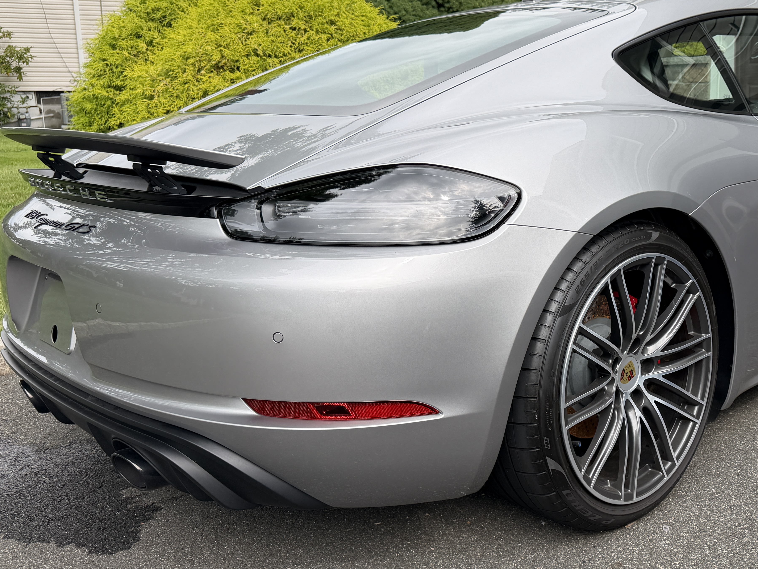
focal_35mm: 38
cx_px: 540
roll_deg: -0.3
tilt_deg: -11.1
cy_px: 253
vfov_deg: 37.7
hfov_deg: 47.7
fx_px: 832
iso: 100
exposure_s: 1/1337
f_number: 1.78
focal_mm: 6.76
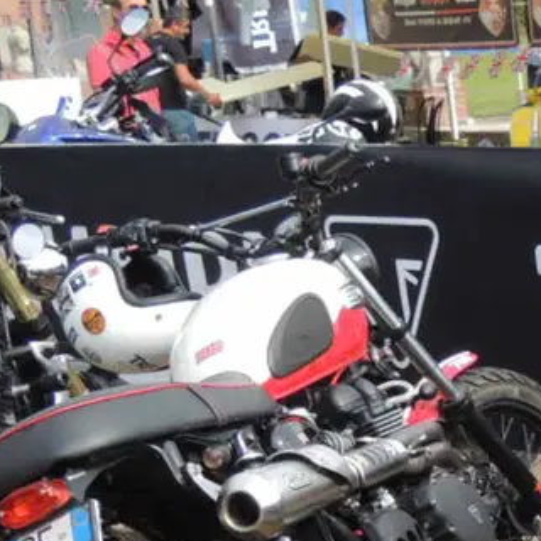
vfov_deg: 14.4
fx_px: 2051
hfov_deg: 13.6
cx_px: 945
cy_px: 719
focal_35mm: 116
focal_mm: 6.3
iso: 100
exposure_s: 1/500
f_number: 3.2
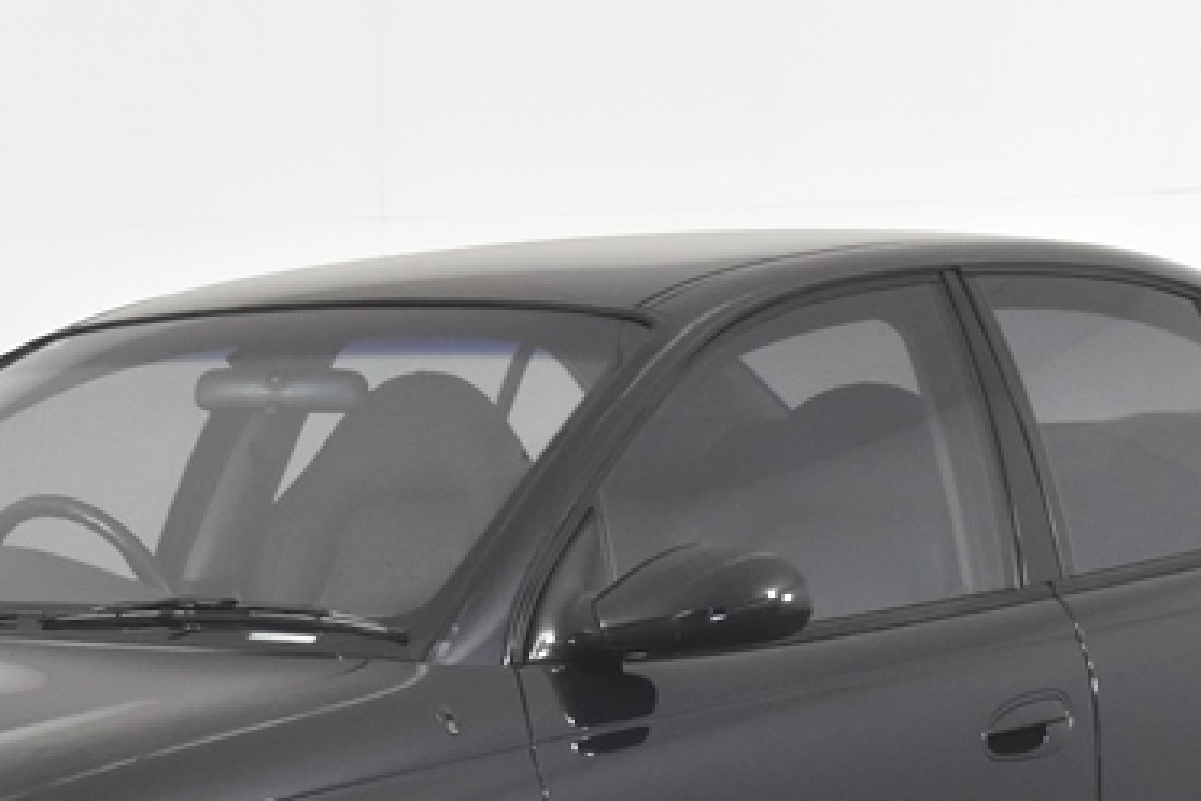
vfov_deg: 10.3
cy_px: 803
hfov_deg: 15.5
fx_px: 4403
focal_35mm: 132
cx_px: 297
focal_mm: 32
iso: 1600
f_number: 8
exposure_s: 1/250
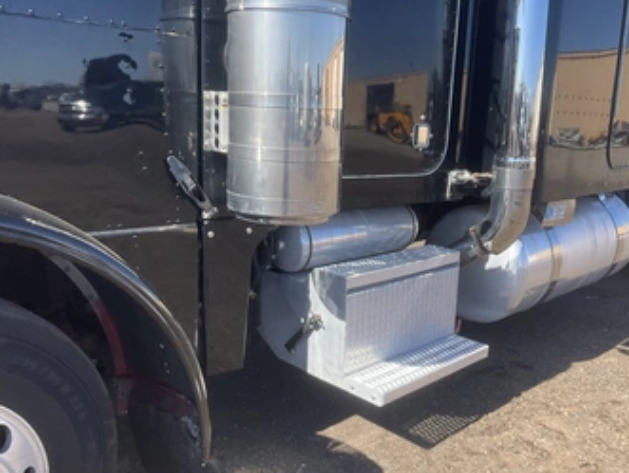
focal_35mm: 35
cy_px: 245
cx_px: 336
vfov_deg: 40.8
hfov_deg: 52.5
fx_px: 637
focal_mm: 3
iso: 25
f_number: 1.8
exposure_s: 1/683
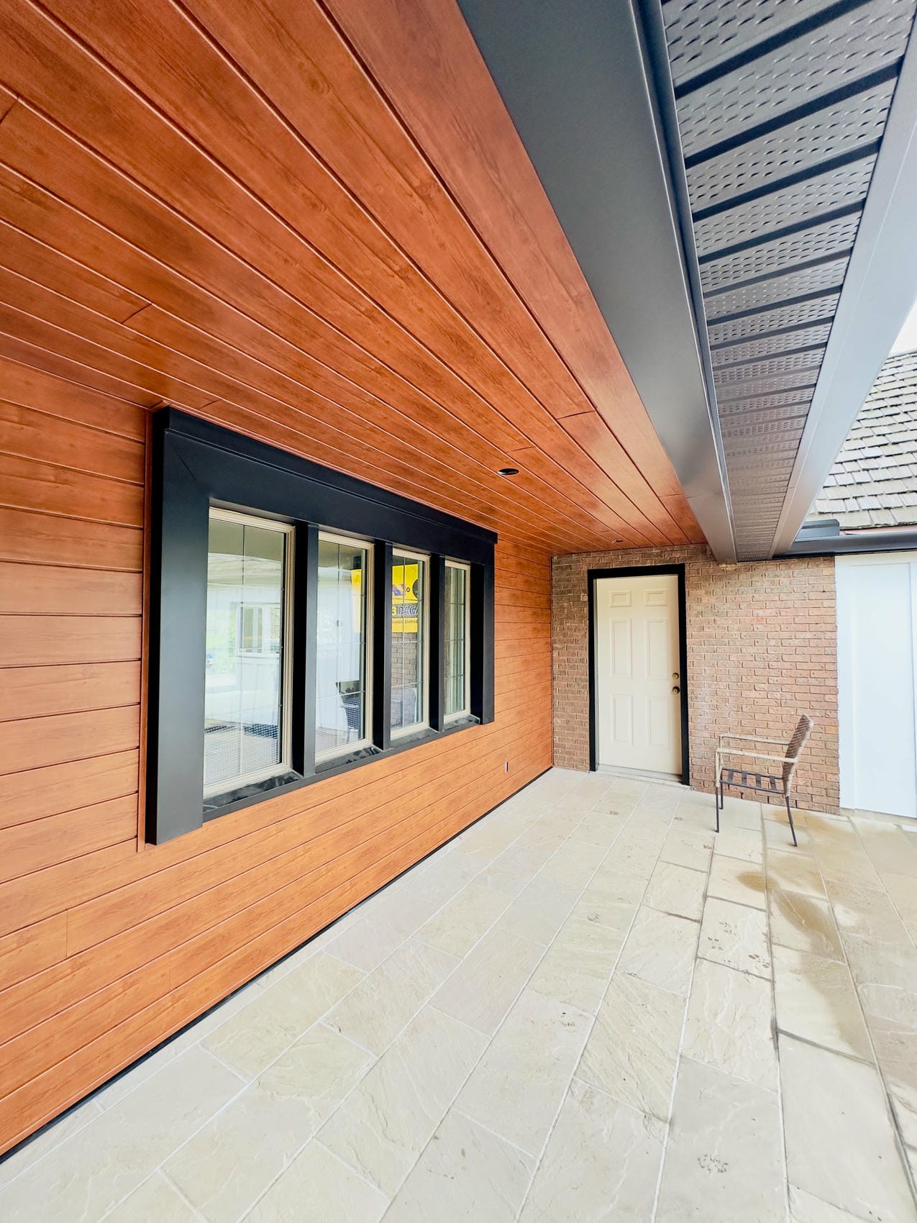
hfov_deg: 85.7
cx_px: 458
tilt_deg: +1.5
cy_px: 612
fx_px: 494
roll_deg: -1.6
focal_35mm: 14
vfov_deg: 102.1
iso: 160
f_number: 2.2
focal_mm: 2.22
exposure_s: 1/99
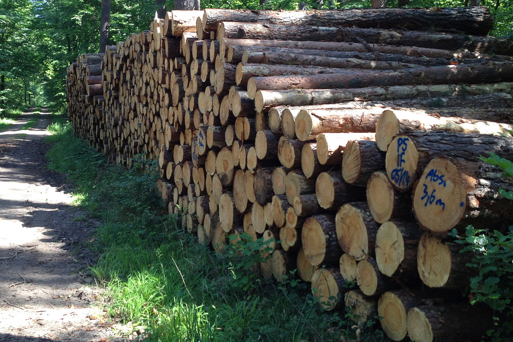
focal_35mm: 45
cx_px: 210
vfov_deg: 29.8
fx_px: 641
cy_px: 150
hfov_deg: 43.4
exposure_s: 1/120
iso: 64
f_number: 2.4
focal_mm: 4.28
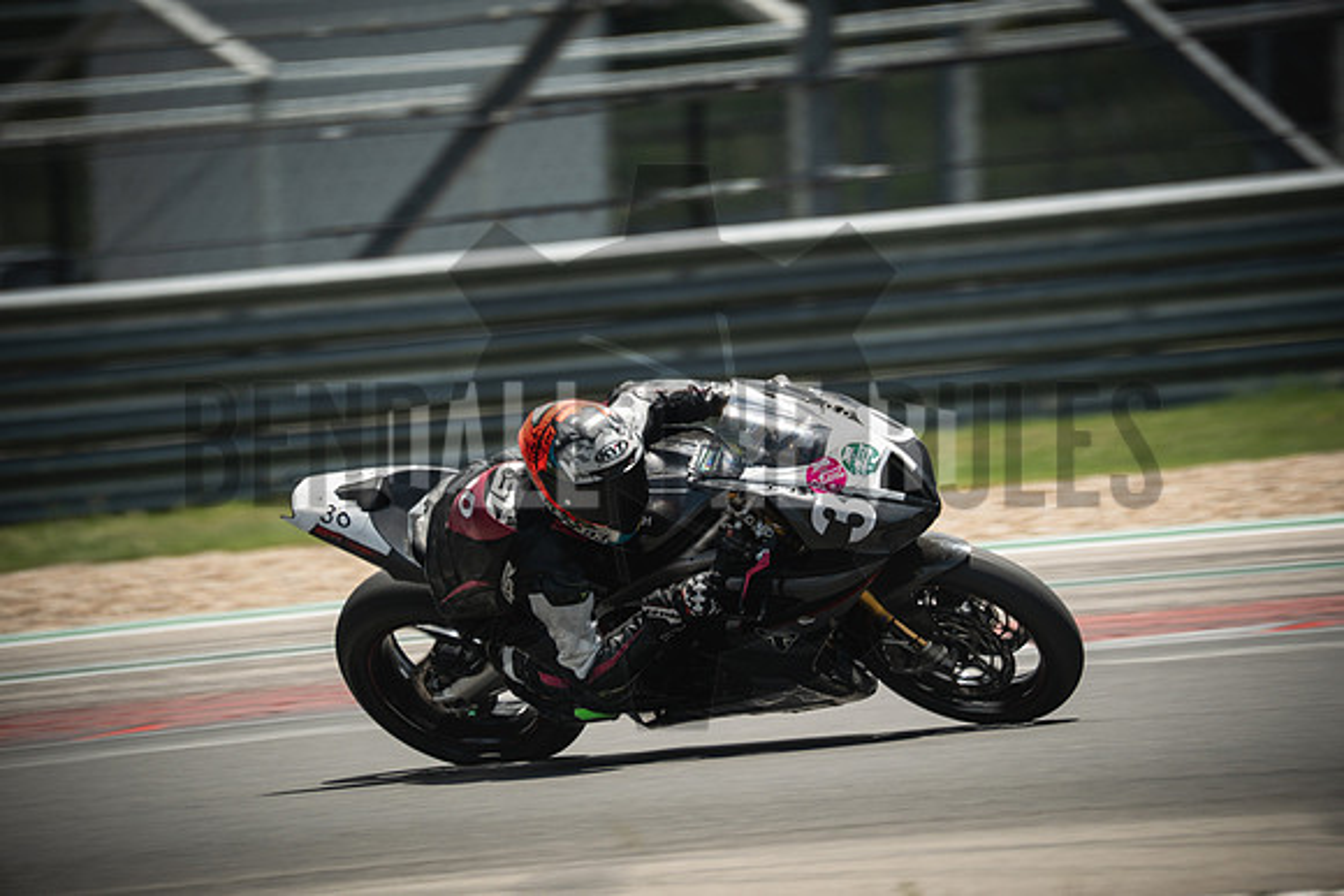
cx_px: 672
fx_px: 22404
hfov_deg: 3.4
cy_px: 448
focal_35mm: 600
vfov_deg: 2.3
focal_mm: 400
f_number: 5.6
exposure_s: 1/500
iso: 200
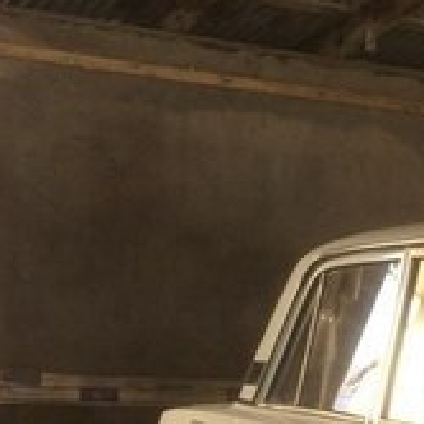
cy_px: 527
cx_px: 692
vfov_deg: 16.3
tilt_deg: -5.4
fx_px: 1413
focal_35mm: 102
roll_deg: +1.0
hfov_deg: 15.3
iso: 64
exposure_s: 1/100
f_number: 2.2
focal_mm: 4.15
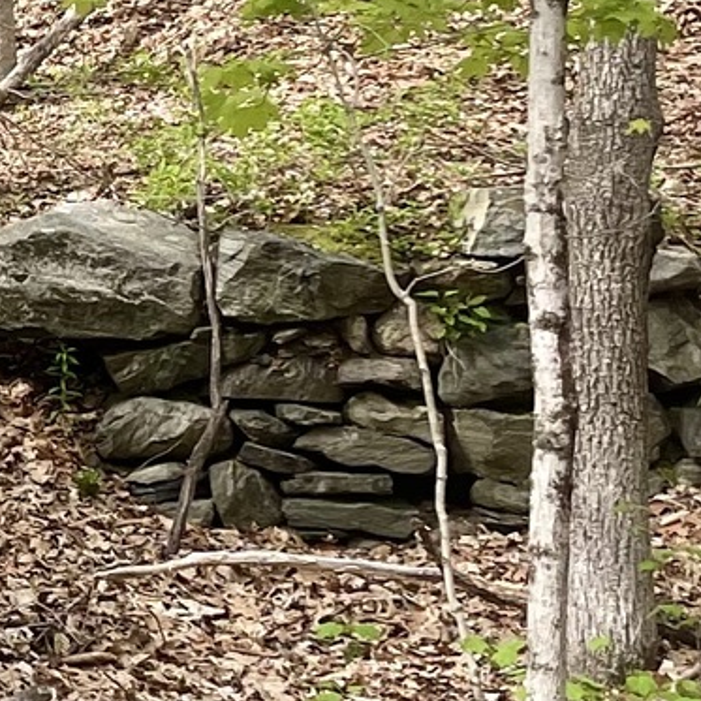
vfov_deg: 12.3
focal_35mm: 142
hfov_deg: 10.9
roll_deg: -1.2
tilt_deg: +2.5
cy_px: 160
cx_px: -818
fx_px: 3253
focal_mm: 4.2
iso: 32
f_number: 1.6
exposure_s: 1/496
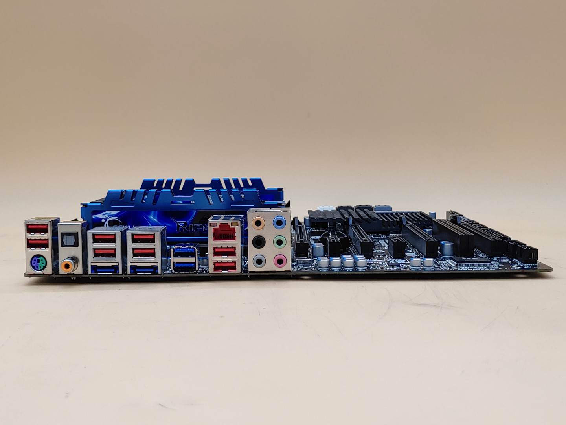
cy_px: 212
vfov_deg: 35.1
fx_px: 670
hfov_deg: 45.8
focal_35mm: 41
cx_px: 283
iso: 50
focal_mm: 4.36
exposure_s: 1/110
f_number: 1.8
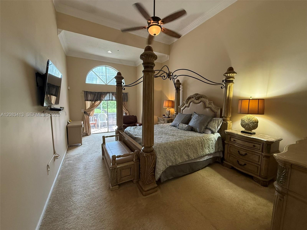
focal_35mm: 14
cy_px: 115
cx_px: 154
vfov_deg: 85.7
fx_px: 124
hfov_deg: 102.1
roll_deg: -0.3
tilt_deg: -6.0
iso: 400
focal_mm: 2.22
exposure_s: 1/120
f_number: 2.2
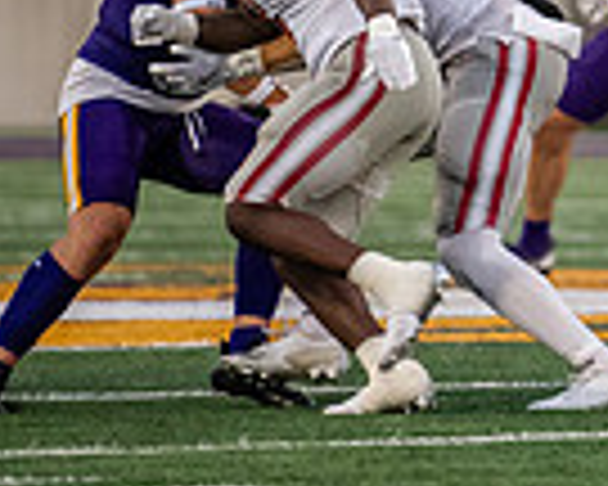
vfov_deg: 1.3
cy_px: -227
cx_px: 1257
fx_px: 21827
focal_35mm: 1213
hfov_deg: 1.6
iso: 3200
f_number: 3.2
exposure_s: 1/1000
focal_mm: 300
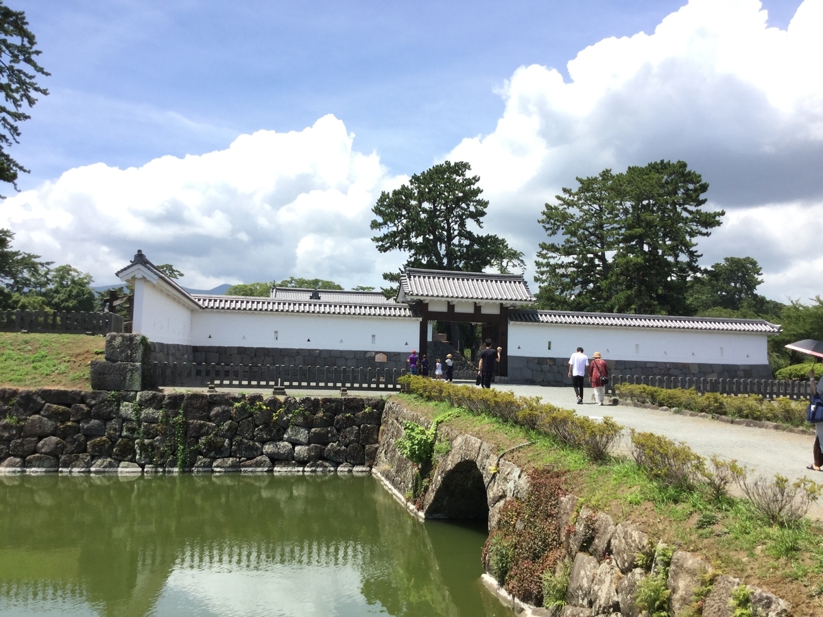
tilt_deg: +4.3
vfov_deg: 45.4
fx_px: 737
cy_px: 308
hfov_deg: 58.4
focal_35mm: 31
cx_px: 412
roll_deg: -2.6
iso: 25
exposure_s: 1/895
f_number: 2.4
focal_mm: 3.3
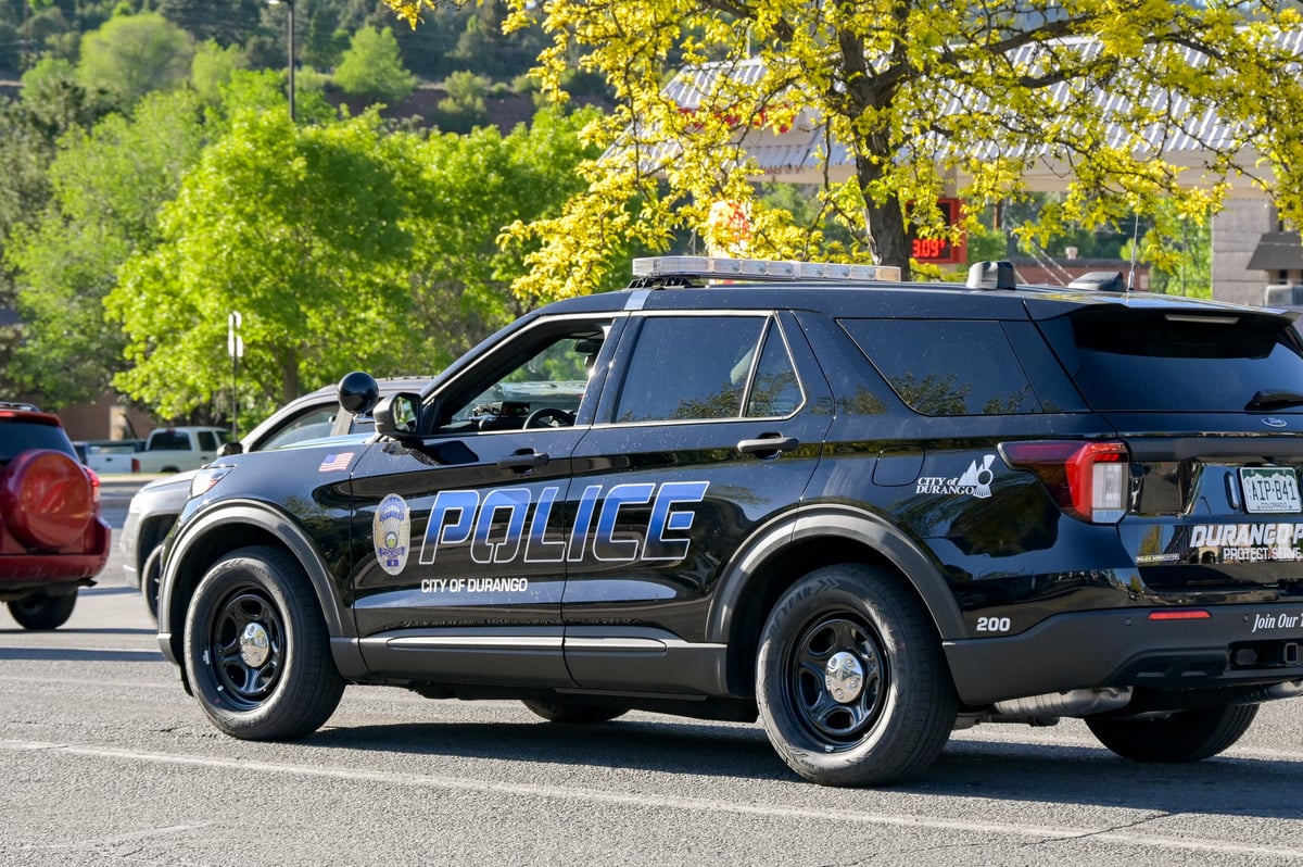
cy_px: 434
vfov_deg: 12.2
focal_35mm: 112
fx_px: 4050
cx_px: 652
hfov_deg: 18.3
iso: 400
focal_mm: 75
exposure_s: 1/640
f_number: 6
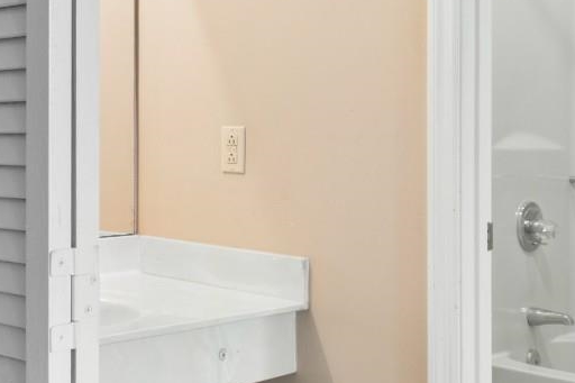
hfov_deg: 32.5
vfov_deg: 23.7
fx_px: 910
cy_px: 159
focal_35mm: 57
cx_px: 15
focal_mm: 12
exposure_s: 1
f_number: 4.8
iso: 100
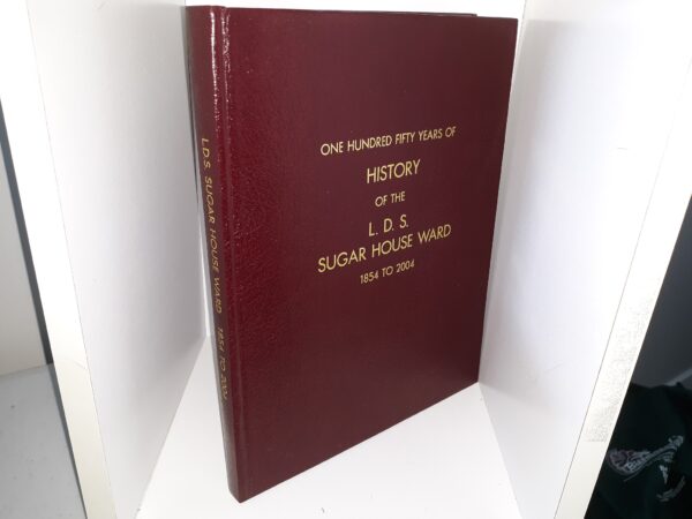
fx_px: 560
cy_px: 260
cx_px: 346
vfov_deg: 49.7
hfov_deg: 63.4
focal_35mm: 28
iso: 64
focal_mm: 3.7
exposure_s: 1/60
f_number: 1.7
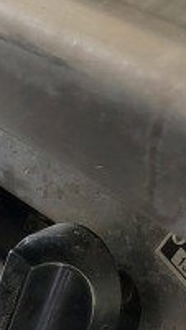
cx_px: -229
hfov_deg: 10.2
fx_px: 930
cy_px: 449
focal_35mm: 106
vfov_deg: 18.5
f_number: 1.8
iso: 400
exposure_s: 1/40
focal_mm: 6.7
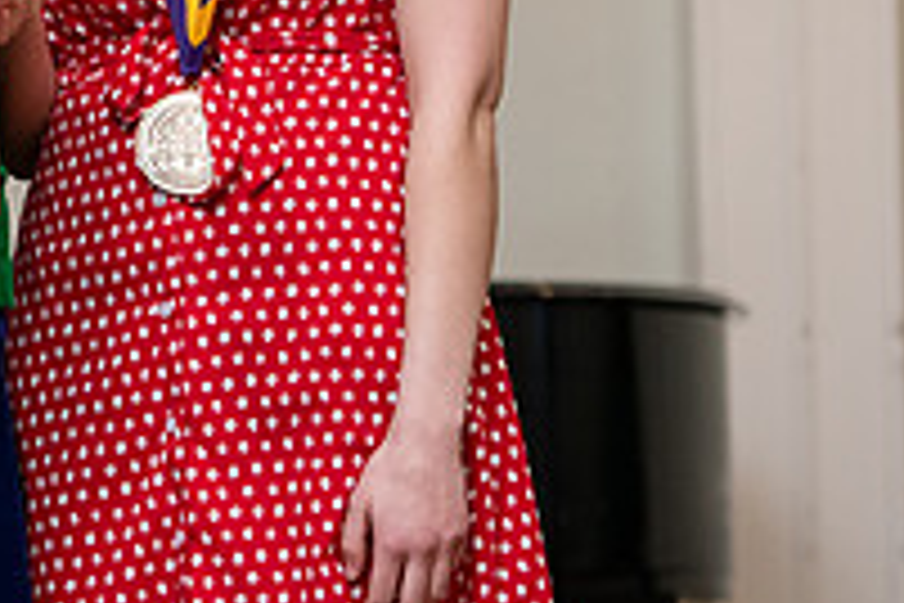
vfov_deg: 3.9
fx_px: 8713
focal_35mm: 347
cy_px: -187
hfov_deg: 5.9
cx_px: -121
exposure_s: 1/200
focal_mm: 120
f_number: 4
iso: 2000
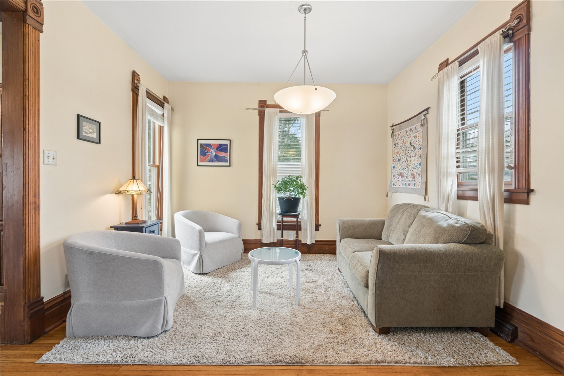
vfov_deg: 73.7
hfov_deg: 96.7
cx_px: 282
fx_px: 251
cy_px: 188
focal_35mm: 16
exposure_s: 1/5
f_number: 10
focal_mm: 16
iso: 400
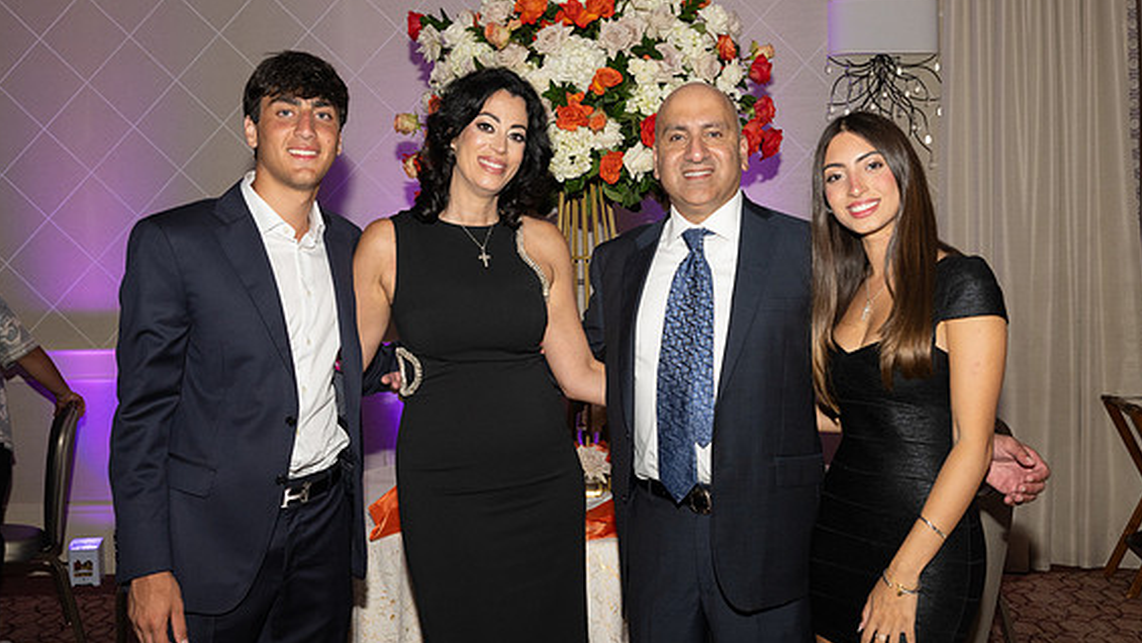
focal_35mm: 40
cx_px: 610
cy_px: 321
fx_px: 1211
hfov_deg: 50.4
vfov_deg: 29.7
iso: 800
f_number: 5.6
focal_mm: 33.5
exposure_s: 1/100
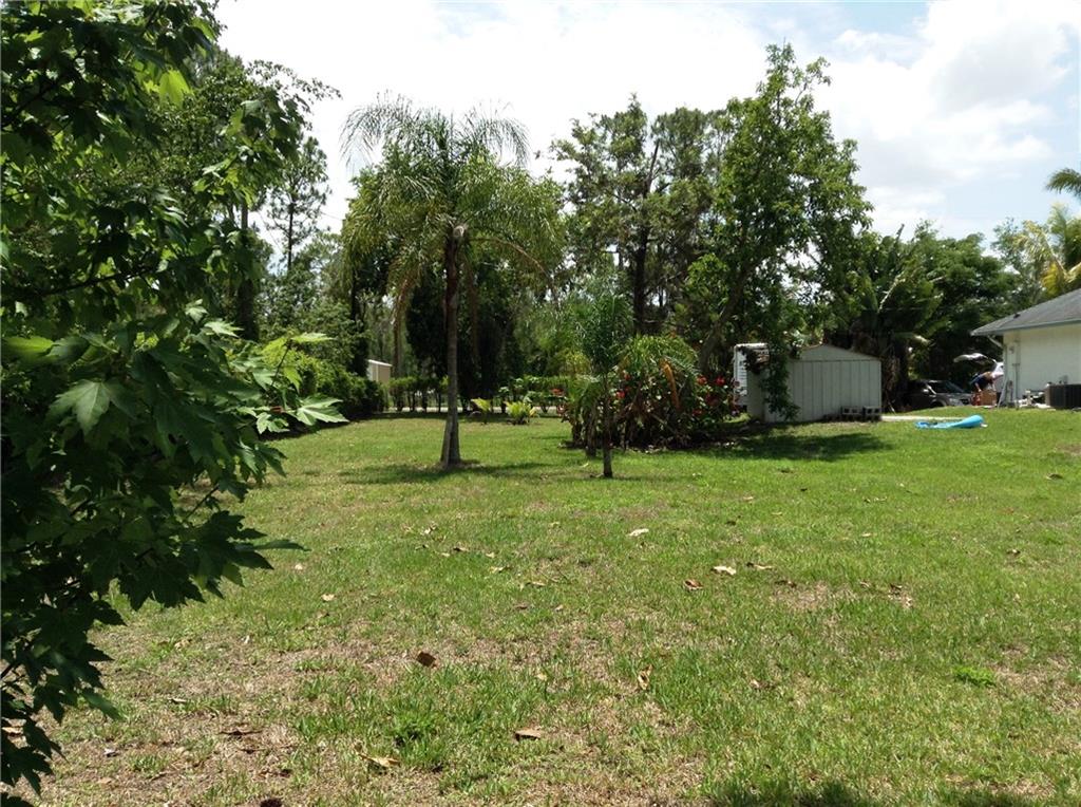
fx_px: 1029
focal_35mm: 33
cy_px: 404
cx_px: 540
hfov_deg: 55.4
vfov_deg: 42.8
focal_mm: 3.3
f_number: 2.4
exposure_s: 1/1233
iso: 25
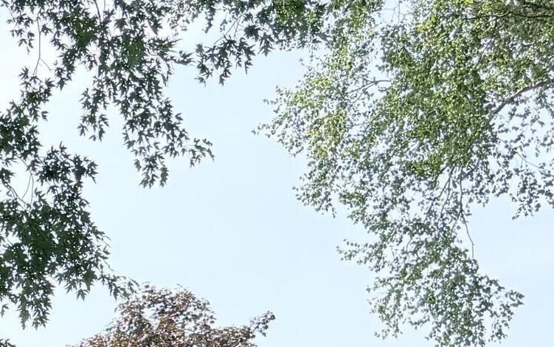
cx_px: -294
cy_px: 614
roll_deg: -1.8
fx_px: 1571
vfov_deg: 11.7
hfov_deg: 17.8
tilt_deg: +7.8
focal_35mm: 104
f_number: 1.78
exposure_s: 1/1585
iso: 100
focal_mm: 6.76
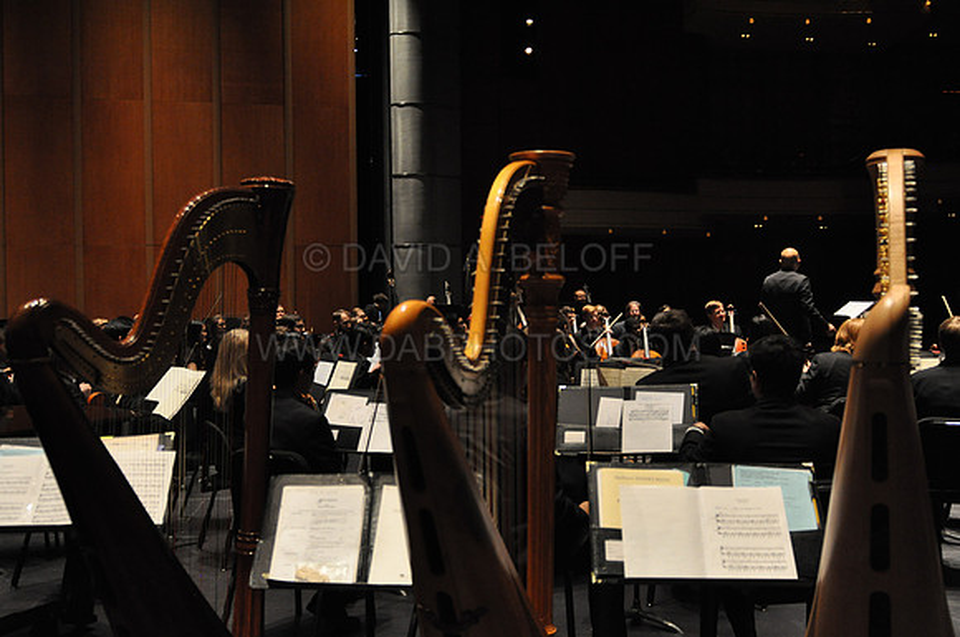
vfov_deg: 36.8
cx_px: 480
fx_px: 959
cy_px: 318
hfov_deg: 53.2
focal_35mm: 36
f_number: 2.8
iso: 1600
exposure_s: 1/250
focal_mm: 24
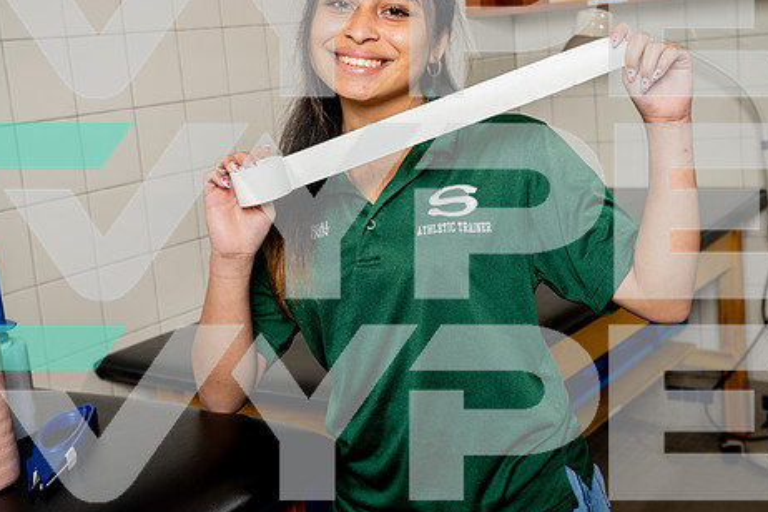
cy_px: 212
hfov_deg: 36.9
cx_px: 382
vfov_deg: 25.0
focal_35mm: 54
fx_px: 1152
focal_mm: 43
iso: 250
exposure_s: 1/250
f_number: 6.3
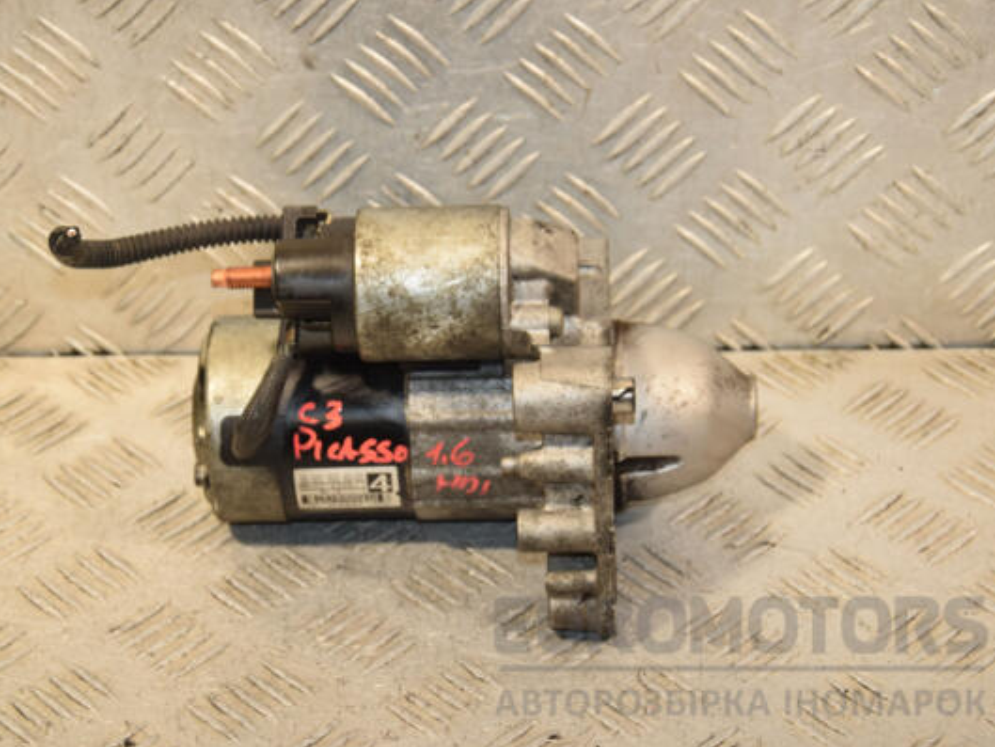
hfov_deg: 18.2
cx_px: 459
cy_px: 374
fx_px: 3105
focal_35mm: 108
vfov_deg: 13.7
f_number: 6.3
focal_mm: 66
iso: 800
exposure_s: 1/200
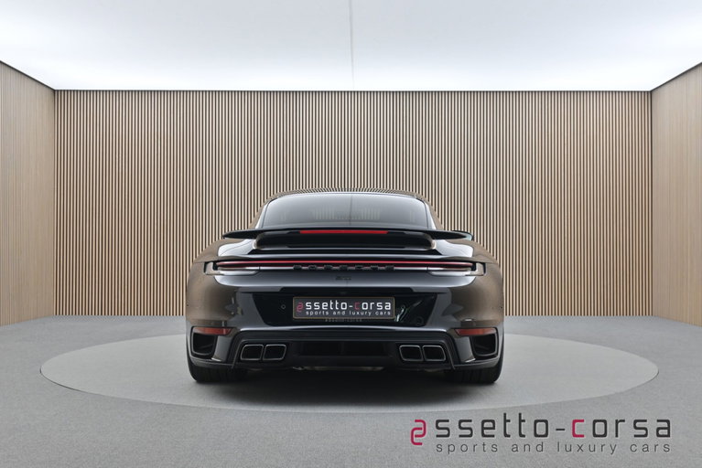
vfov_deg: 32.5
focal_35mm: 41
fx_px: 805
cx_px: 351
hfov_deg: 47.1
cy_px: 234
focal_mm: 27.5
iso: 640
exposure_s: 1/40
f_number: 4.5
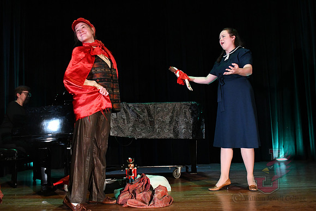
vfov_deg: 43.6
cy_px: 106
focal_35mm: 30
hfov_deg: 61.9
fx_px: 263
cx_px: 158
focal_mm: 20
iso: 6400
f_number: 5.6
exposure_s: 1/160
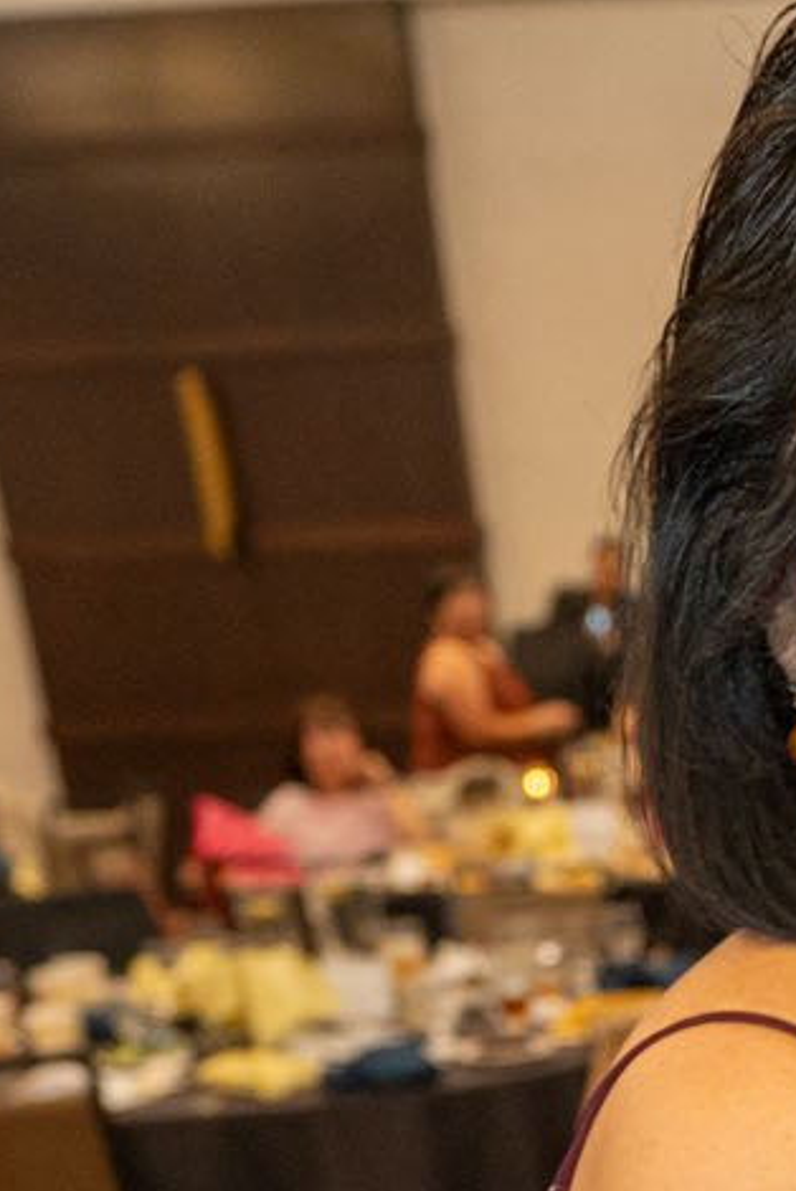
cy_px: 1819
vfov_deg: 22.2
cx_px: 1340
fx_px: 2451
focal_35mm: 74
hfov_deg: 16.2
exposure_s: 1/125
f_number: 2.8
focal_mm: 17
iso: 1600
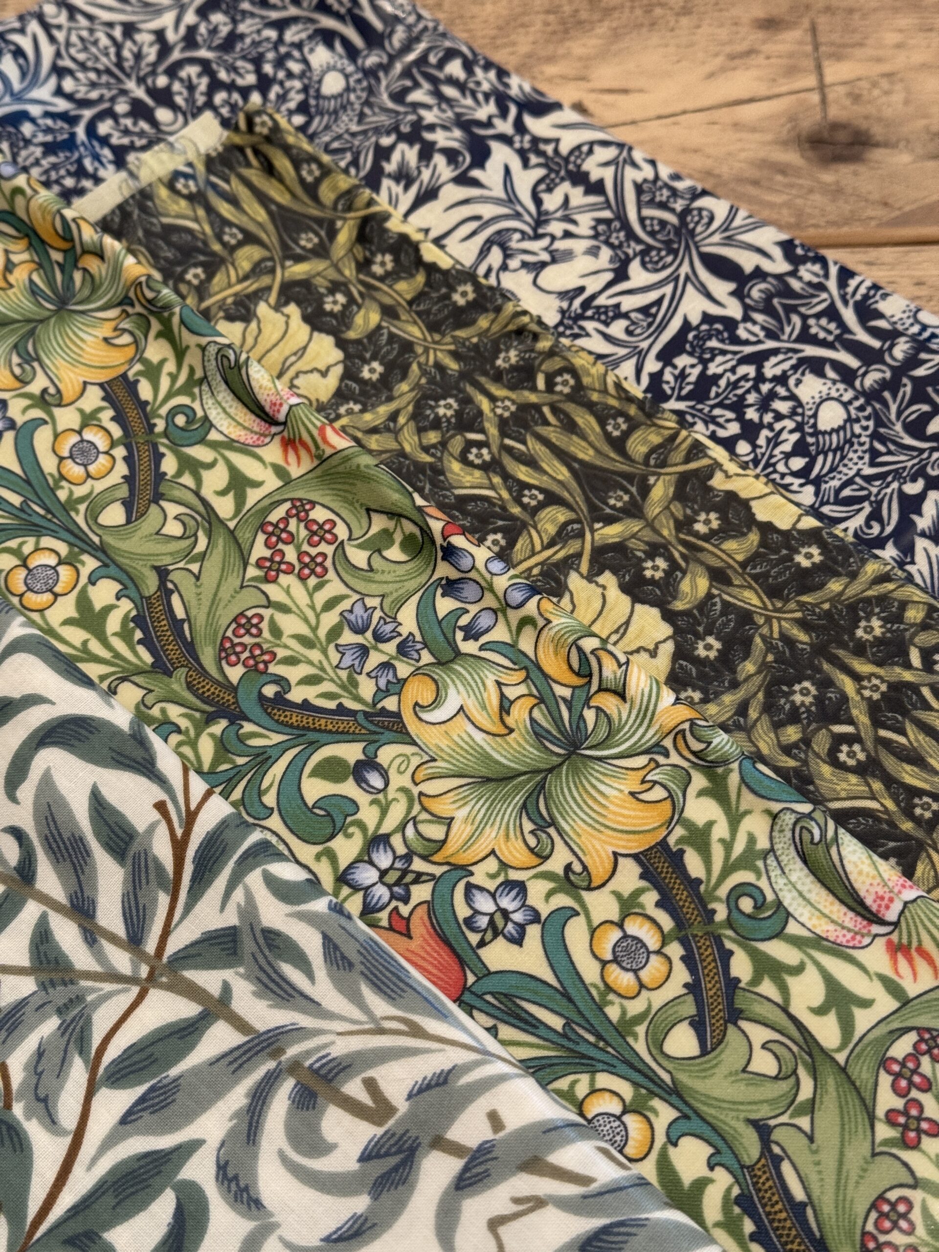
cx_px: 470
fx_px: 1736
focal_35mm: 48
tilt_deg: -55.1
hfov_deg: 30.3
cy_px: 626
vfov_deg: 39.7
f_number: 1.78
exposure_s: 1/33
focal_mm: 6.76
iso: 320
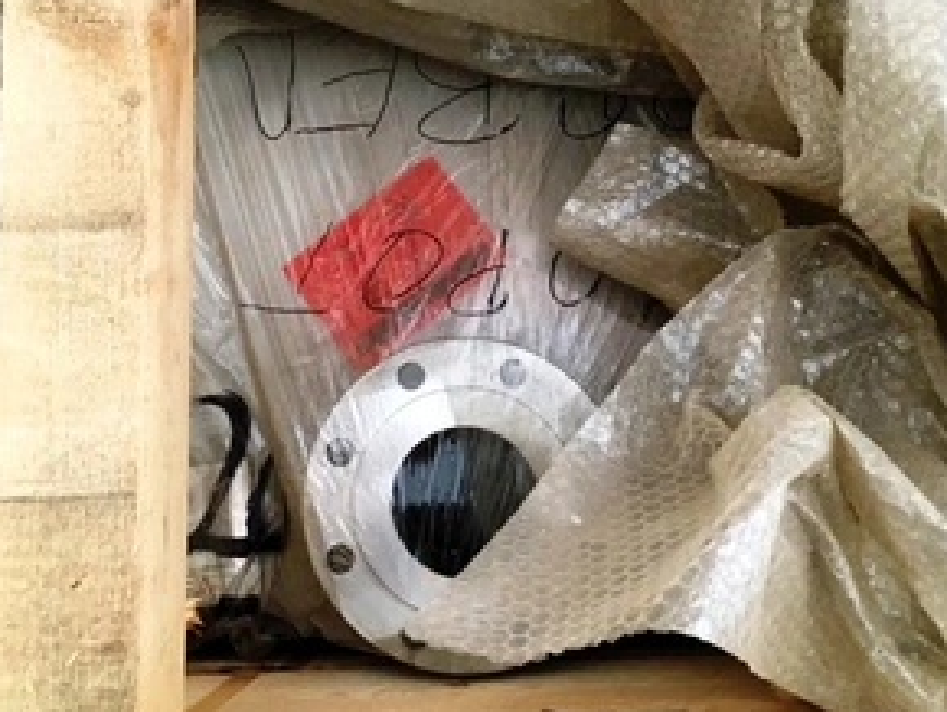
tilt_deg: -82.8
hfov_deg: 46.8
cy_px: 248
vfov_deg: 35.7
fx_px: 1095
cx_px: 490
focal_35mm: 40
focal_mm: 4.15
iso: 200
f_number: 2.2
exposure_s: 1/30
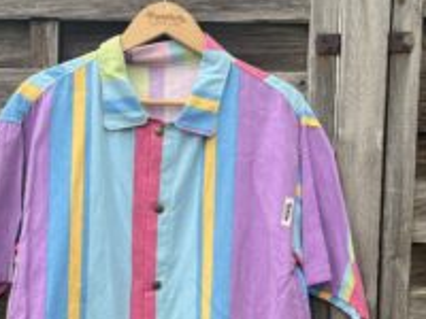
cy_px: 247
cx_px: 170
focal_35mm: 52
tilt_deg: -3.1
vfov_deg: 27.6
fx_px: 640
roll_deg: -0.5
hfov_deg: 36.7
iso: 50
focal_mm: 5.1
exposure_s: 1/527
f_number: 1.6
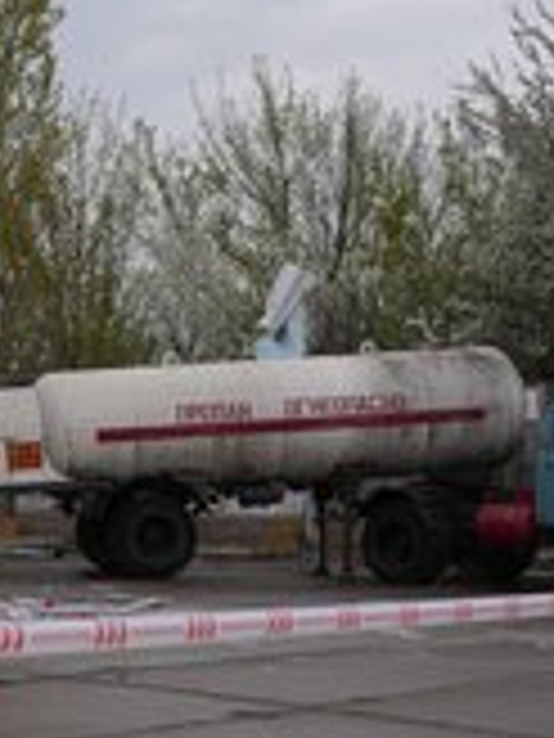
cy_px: 367
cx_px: -68
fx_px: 2155
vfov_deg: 19.4
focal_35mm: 101
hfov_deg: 14.3
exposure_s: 1/2500
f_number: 2.8
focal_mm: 43
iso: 100
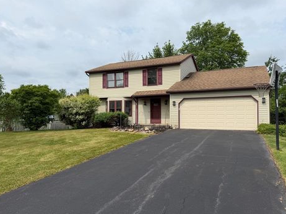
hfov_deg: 67.3
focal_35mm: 26
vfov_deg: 53.0
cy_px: 112
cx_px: 150
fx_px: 215
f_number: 1.78
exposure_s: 1/5319
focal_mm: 6.76
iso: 80
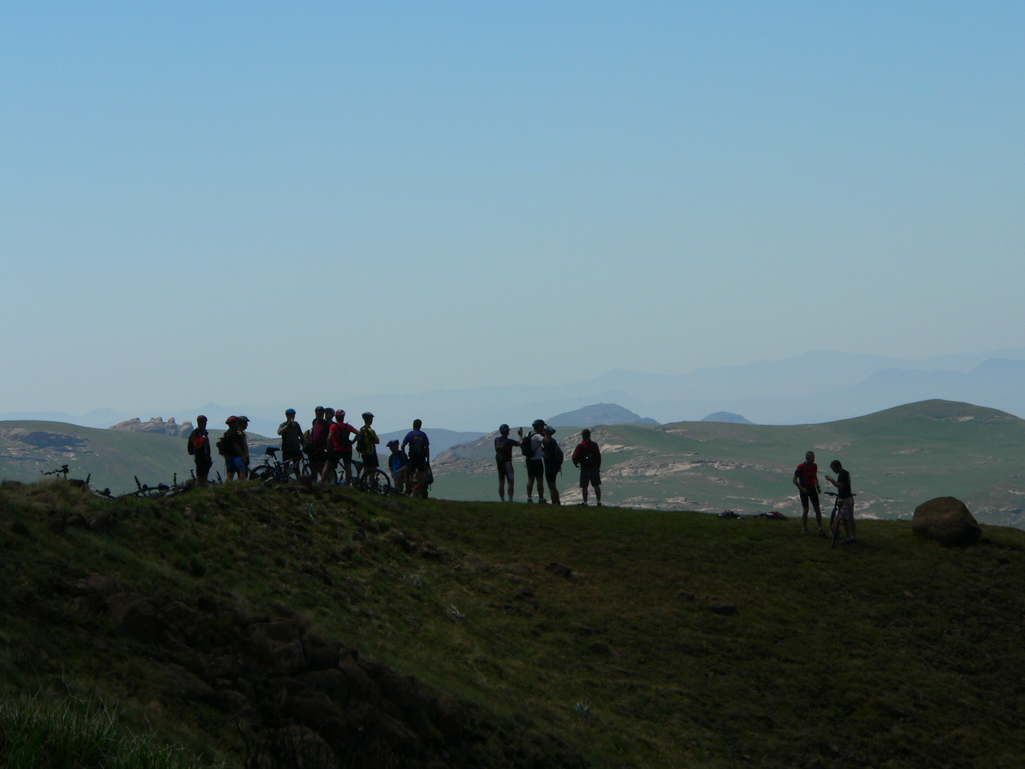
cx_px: 512
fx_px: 5271
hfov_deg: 11.1
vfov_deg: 8.3
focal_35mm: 178
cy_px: 384
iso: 80
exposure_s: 1/640
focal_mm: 29.6
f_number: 5.6
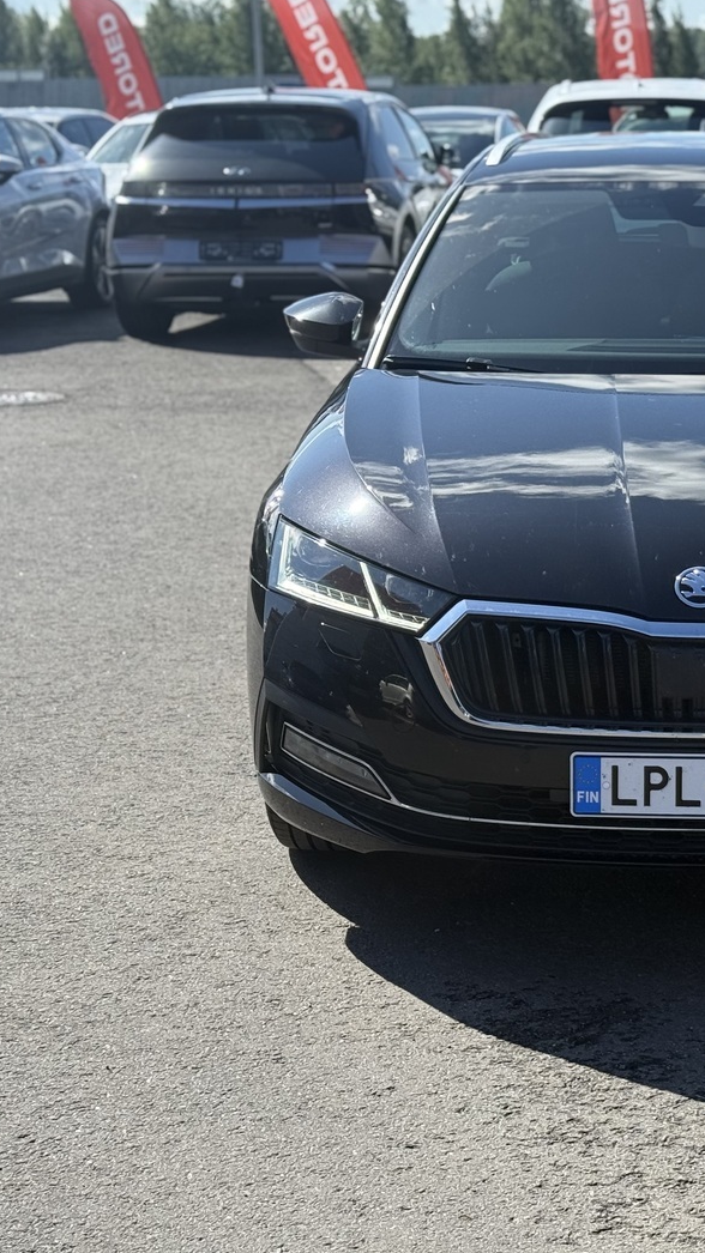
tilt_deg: -12.8
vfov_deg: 29.4
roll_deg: +0.4
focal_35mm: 72
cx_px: 701
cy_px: 616
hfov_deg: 16.4
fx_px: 2394
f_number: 1.78
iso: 100
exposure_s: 1/3378
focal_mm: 6.76
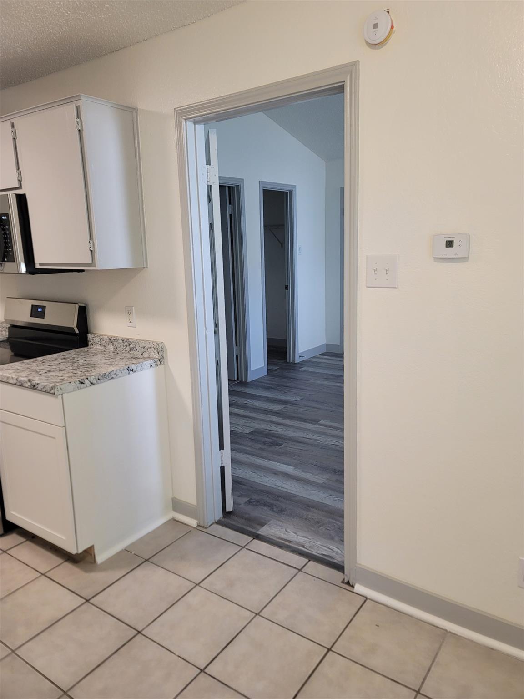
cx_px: 262
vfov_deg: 69.4
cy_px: 350
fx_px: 505
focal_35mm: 25
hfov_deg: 54.9
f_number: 1.8
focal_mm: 7
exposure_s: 1/60.2
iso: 160
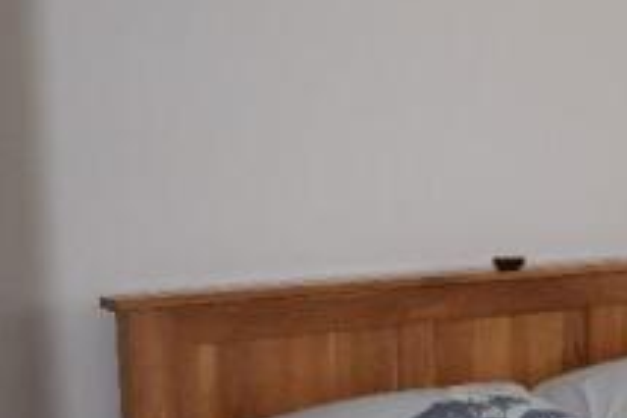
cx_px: 938
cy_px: 302
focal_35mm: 83
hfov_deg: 20.8
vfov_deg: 16.4
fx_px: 1445
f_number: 9
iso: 400
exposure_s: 1/100
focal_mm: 18
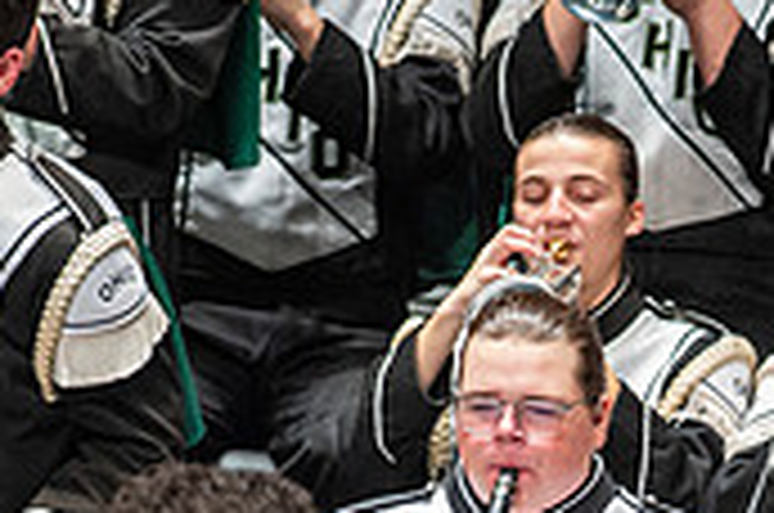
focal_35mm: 1013
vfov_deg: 1.4
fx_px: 21739
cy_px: 864
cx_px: 752
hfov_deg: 2.0
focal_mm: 300
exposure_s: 1/400
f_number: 5.6
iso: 5000
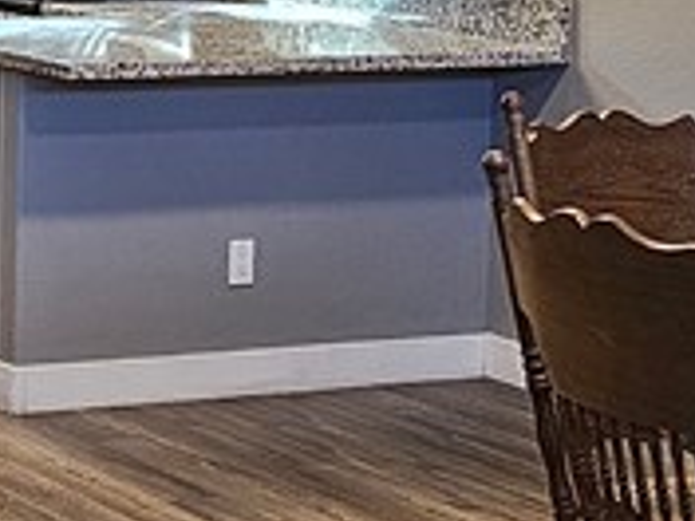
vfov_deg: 10.8
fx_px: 2690
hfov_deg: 13.8
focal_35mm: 134
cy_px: -146
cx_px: -363
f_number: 1.7
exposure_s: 1/120
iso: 400
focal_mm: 6.3
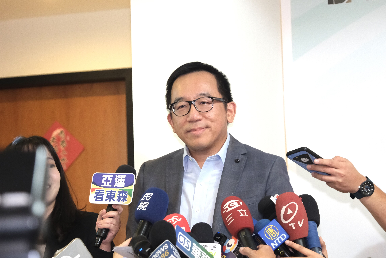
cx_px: 193
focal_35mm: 83
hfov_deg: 24.5
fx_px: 890
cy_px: 129
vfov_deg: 16.5
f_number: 2.8
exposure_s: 1/160
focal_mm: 55
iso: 2500
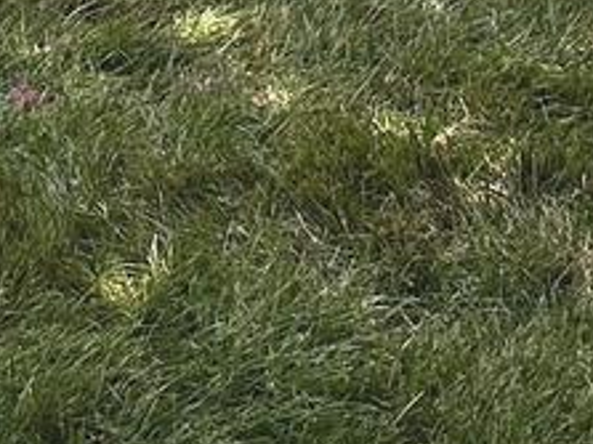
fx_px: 2654
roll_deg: +0.8
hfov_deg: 11.2
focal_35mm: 155
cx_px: -683
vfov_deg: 8.3
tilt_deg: +0.5
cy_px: -811
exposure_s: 1/3247
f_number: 1.78
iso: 80
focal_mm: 6.86
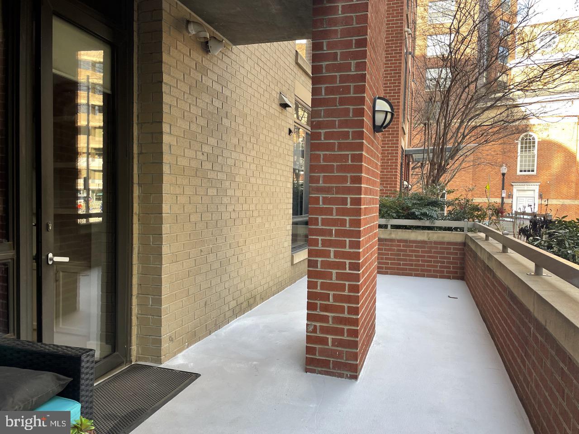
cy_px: 217
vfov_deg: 53.1
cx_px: 290
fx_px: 435
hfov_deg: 67.3
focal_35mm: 26
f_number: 1.6
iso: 40
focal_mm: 4.2
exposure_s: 1/121
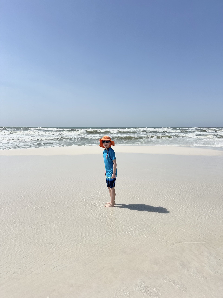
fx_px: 206
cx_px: 112
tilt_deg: -7.1
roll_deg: -0.7
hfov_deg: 56.8
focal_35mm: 24
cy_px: 149
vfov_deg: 71.6
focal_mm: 6.86
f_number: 1.78
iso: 80
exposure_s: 1/13699
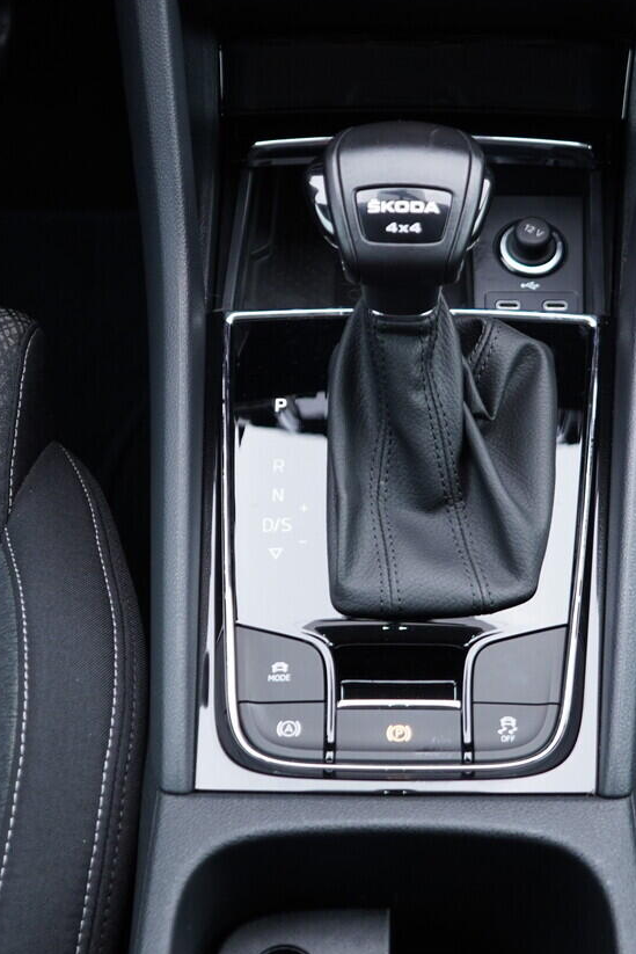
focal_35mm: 63
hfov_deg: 21.6
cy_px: 466
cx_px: 379
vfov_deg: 31.9
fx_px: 1669
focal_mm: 24
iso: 400
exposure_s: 1/40
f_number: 2.8
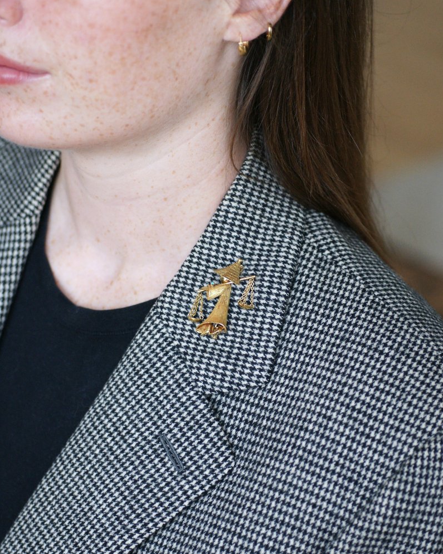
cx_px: 222
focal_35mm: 119
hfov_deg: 13.0
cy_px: 298
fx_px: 1951
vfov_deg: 16.2
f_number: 2.8
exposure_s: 1/125
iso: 800
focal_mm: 70
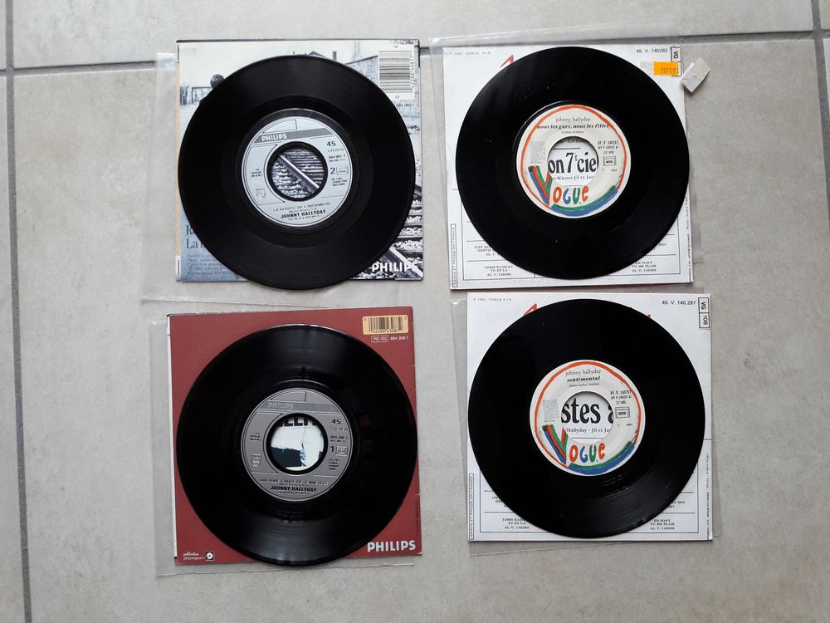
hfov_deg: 63.4
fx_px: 671
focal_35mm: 28
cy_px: 312
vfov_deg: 49.7
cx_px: 415
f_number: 1.9
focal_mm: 3.7
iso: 80
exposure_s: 1/33
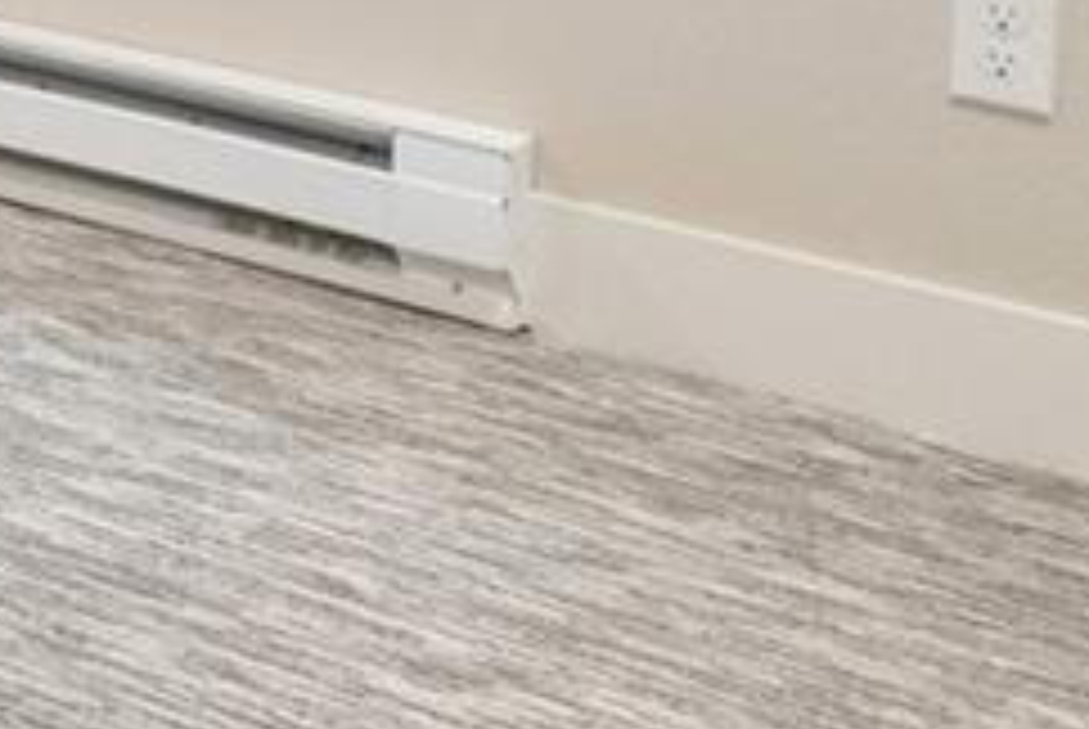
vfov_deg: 11.8
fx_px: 2998
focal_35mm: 99
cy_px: -896
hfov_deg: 13.6
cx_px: -1652
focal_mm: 10
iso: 400
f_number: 8
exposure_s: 1/13
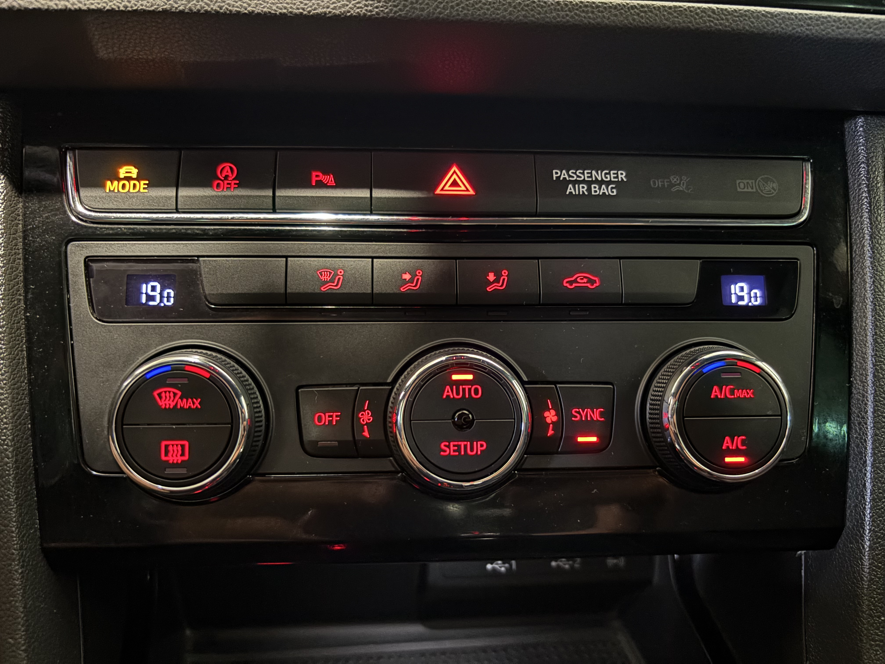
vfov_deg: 53.1
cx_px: 442
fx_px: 665
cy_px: 332
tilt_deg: -16.8
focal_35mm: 26
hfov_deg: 67.3
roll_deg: -0.5
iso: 1250
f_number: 1.6
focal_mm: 5.96
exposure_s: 1/9
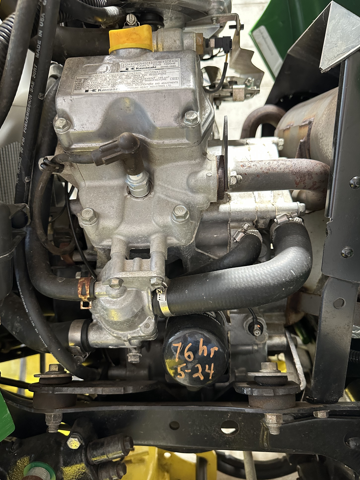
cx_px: 178
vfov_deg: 69.4
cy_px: 247
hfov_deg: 54.9
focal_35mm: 25
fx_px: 347
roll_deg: +1.8
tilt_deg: -13.0
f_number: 1.78
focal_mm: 6.86
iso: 500
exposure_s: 1/60
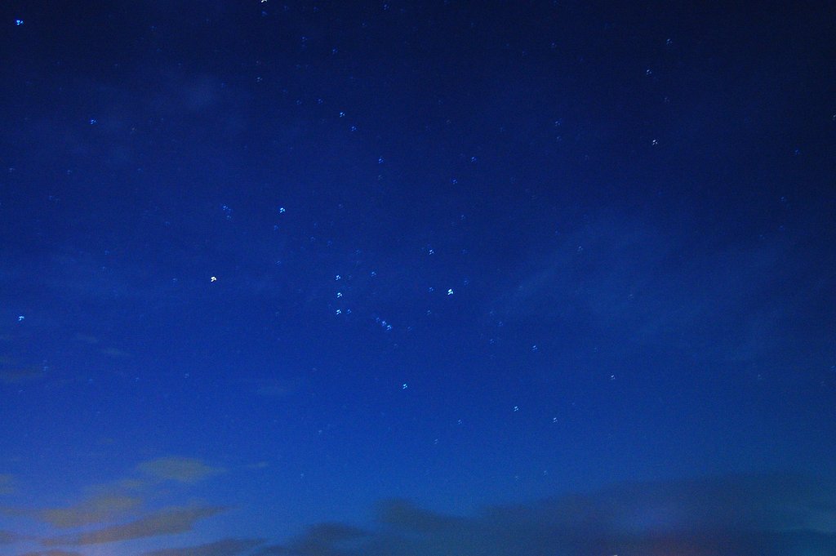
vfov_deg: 43.5
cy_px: 278
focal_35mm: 30
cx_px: 418
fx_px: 696
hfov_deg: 62.0
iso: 1600
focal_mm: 20
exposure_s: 15
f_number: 3.8
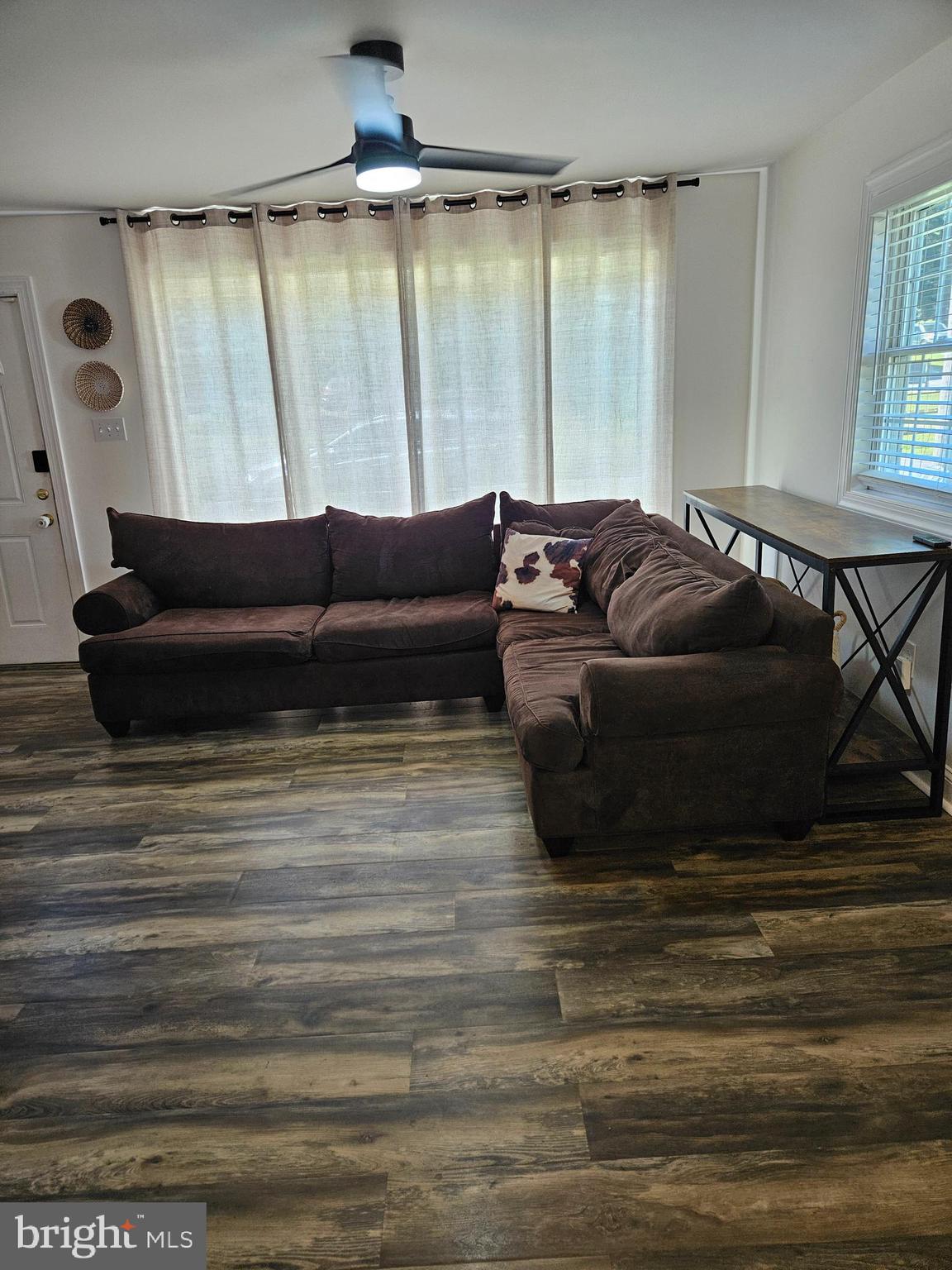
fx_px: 843
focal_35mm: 23
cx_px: 476
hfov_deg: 58.9
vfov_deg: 73.9
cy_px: 635
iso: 80
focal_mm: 5.4
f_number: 1.8
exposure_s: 1/120
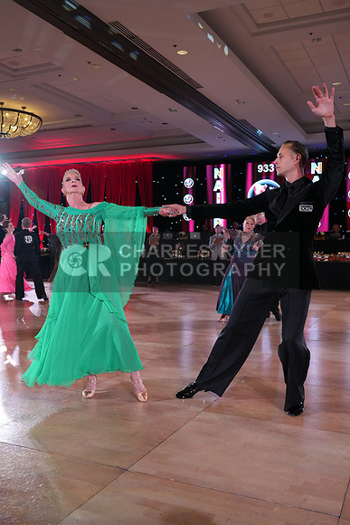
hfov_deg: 40.0
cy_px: 262
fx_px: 481
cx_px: 175
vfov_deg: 57.2
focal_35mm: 33
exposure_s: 1/400
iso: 4000
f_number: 4.5
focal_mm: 33
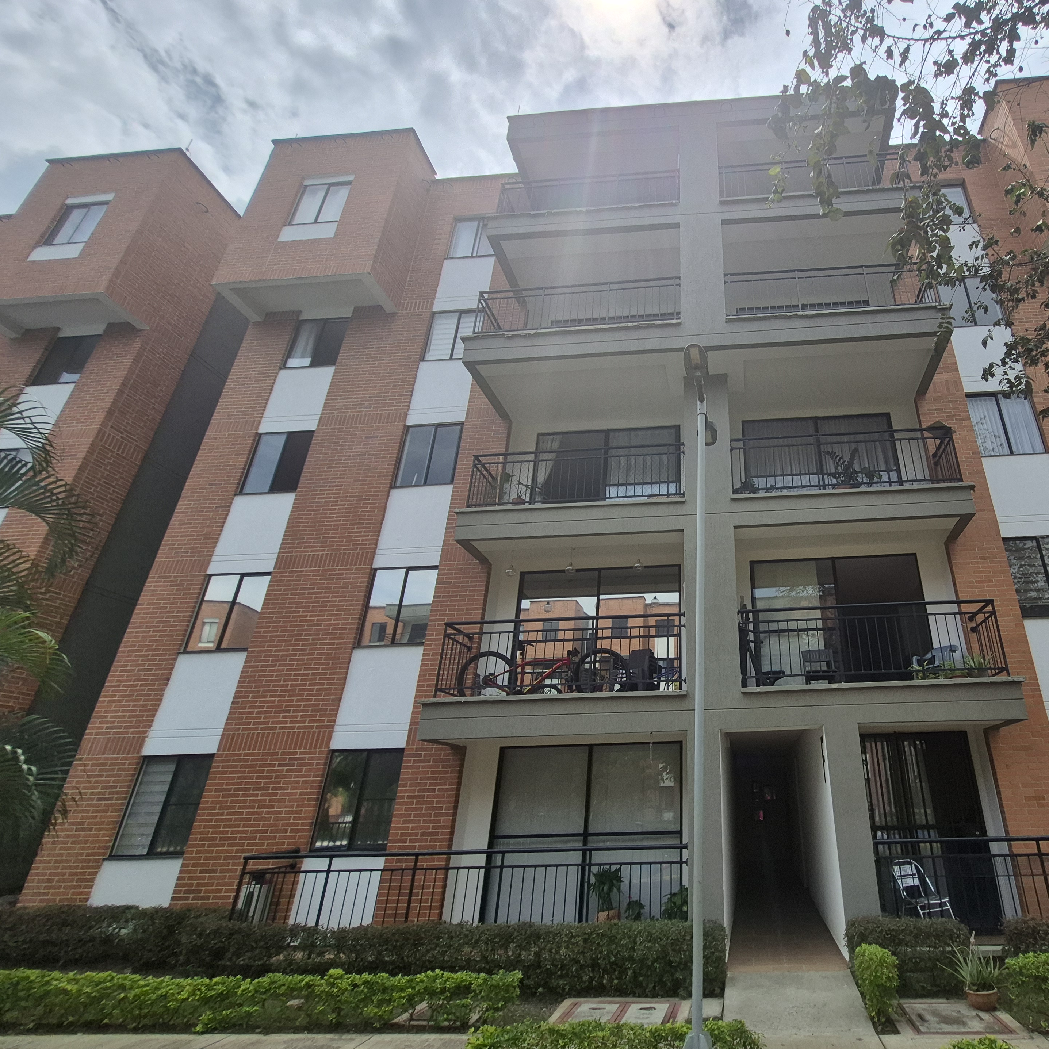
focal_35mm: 16
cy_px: 544
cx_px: 706
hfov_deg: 84.2
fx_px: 549
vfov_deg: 87.4
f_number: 2.2
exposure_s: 1/3592
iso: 50
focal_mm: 1.74
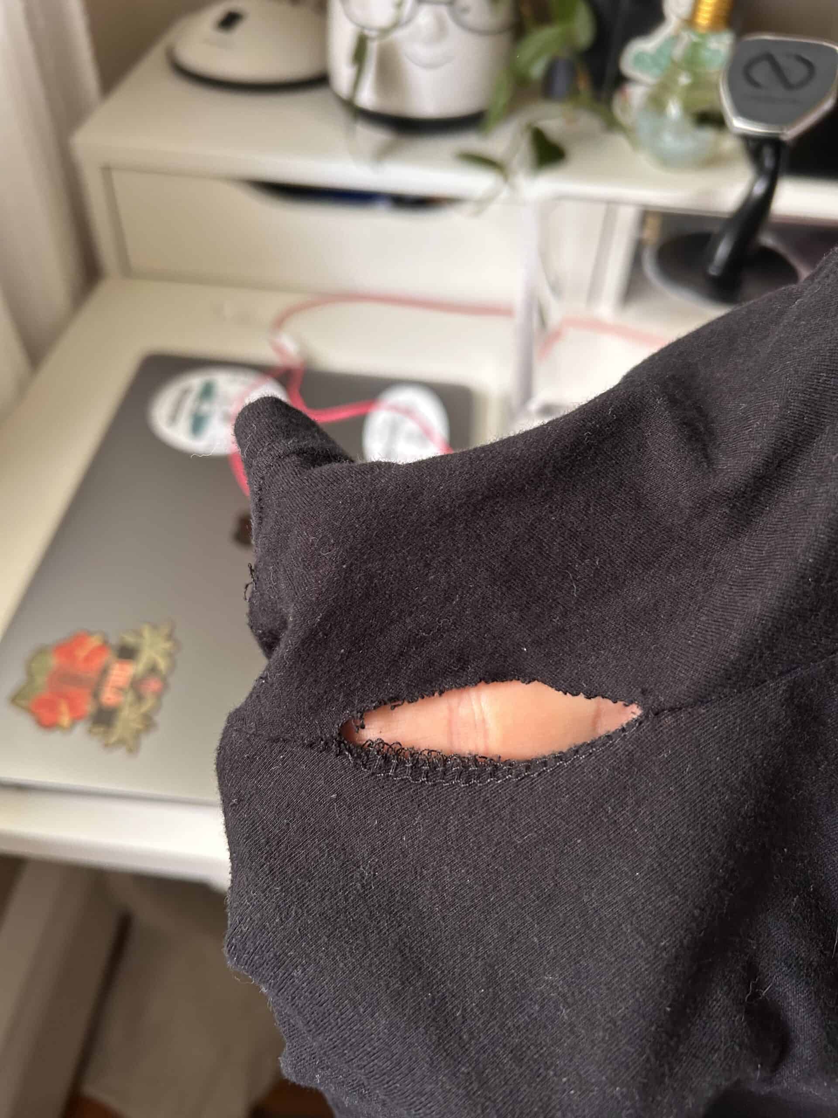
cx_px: 419
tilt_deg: -47.4
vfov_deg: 67.3
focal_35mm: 26
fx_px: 839
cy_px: 559
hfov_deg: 53.1
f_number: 1.5
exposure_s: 1/60
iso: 250
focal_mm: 5.7
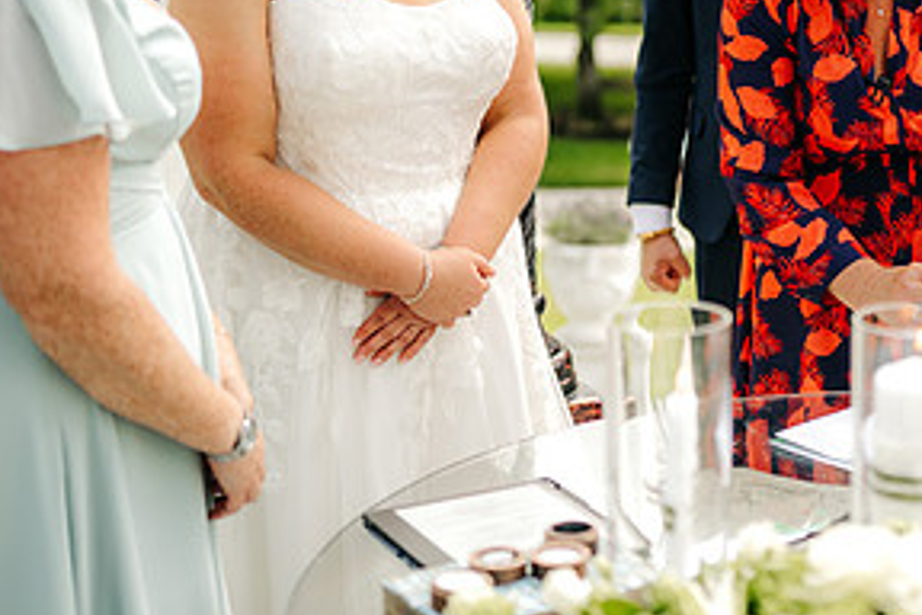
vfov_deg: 17.5
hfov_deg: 25.3
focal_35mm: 77
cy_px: 88
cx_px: 866
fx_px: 1972
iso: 100
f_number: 1.4
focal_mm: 35
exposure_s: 1/1600
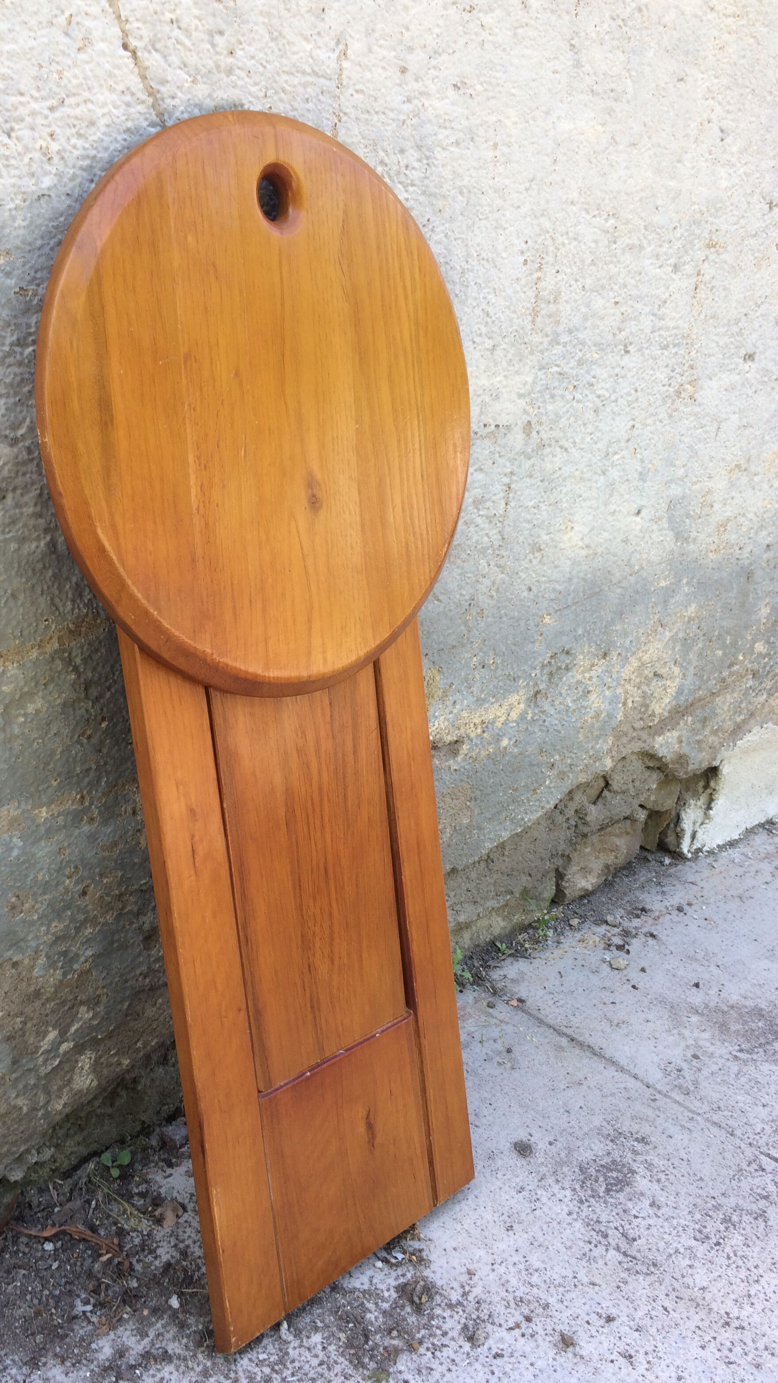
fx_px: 1210
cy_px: 692
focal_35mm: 33
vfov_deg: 59.5
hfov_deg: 35.4
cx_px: 279
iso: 32
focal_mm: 4.15
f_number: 2.2
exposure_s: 1/127
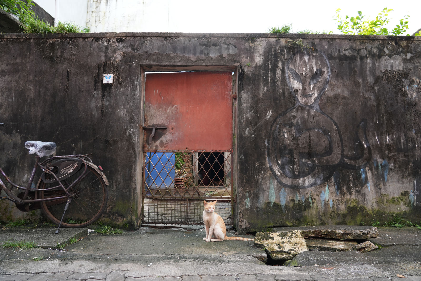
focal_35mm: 24
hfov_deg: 73.7
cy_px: 140
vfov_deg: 53.1
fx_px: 281
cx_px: 210
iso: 200
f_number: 4
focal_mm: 24
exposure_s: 1/160
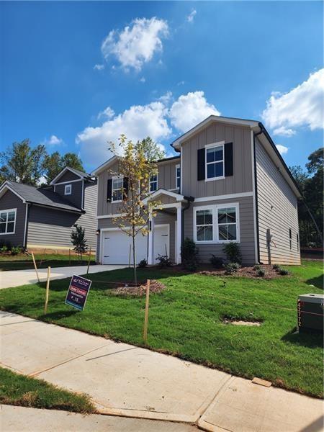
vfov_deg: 73.9
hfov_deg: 58.9
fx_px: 287
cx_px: 162
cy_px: 216
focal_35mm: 23
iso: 12
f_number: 1.8
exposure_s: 1/1989
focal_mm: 6.4
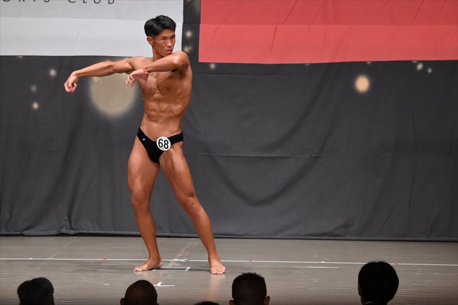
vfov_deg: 6.8
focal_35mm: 202
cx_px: 229
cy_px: 152
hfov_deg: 10.2
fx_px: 2569
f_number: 5.6
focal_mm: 135
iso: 6400
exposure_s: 1/400
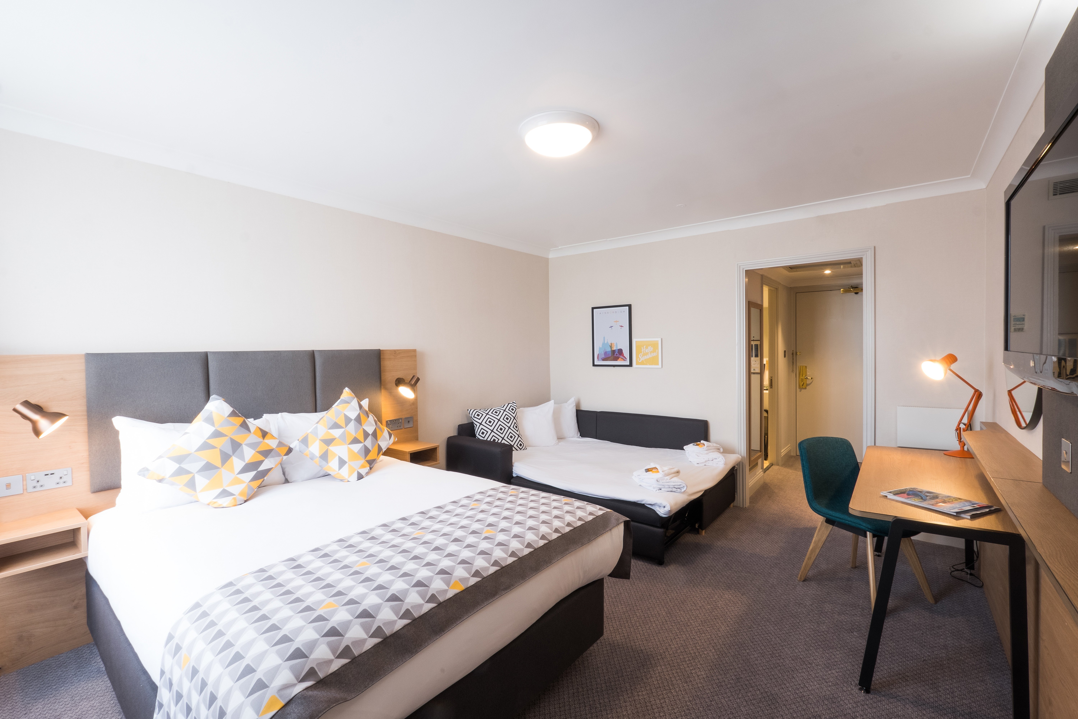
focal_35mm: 15
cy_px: 360
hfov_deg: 100.4
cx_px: 539
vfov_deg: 77.3
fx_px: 449
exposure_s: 1
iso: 400
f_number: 18
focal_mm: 10
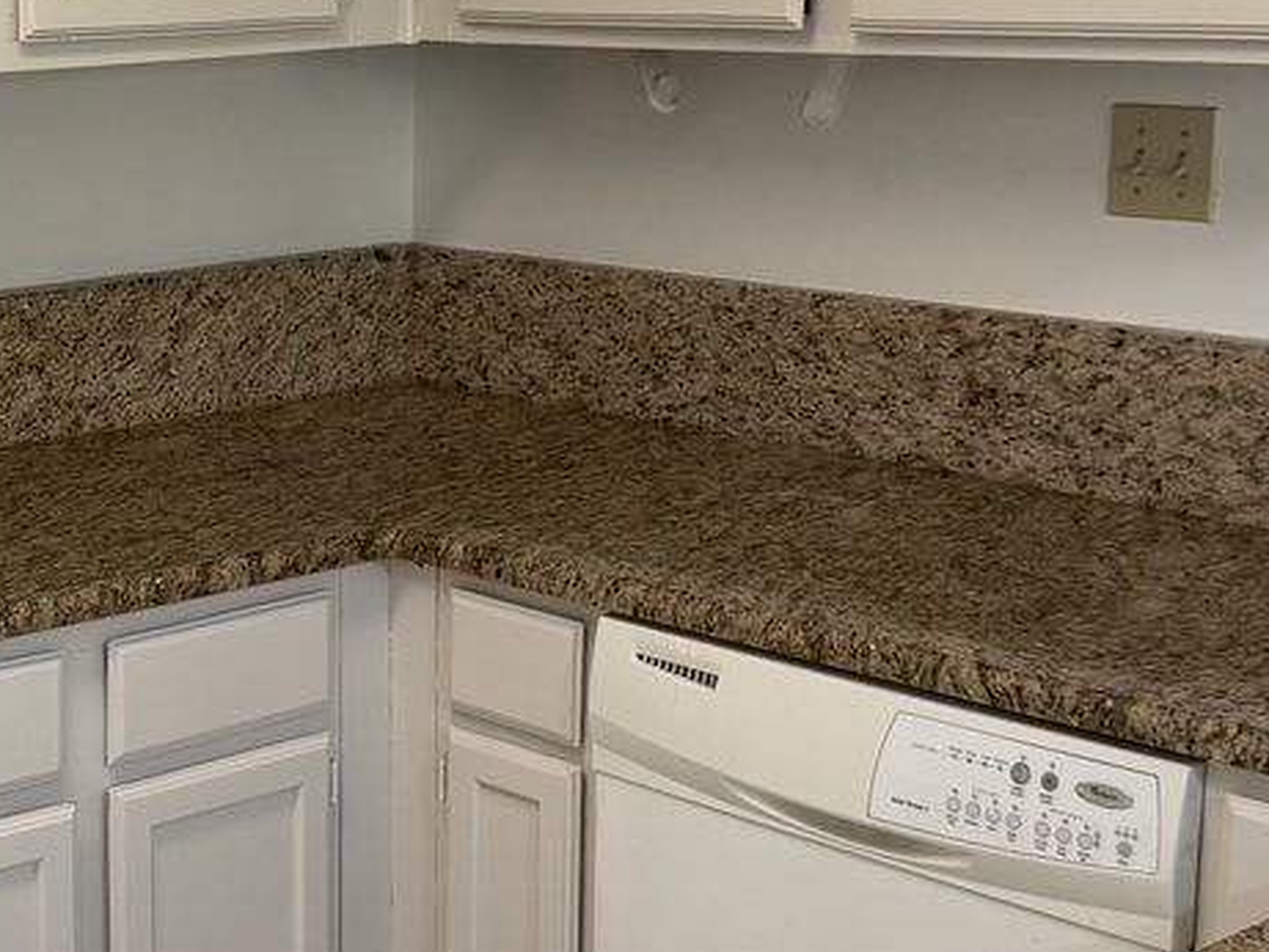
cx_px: 102
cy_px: 498
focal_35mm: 75
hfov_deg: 25.1
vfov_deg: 19.6
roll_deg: +2.4
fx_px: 2750
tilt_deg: -12.2
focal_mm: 6.76
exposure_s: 1/60
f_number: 1.78
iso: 160
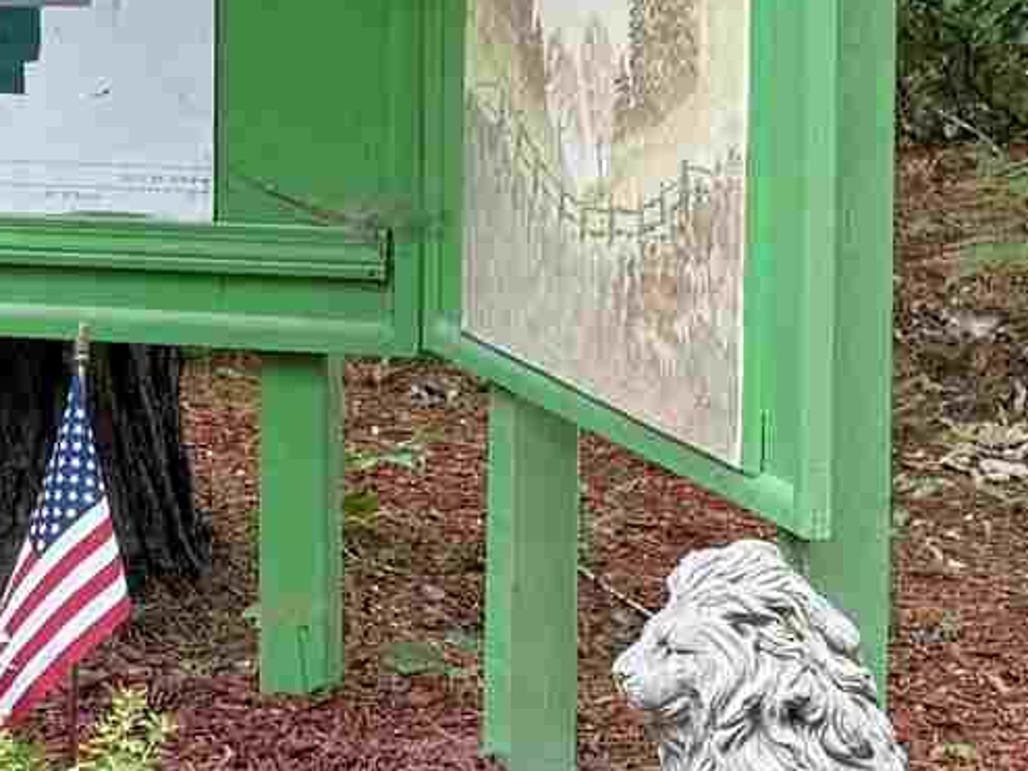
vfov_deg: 9.9
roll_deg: -0.1
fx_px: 4424
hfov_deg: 13.2
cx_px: 245
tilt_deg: -6.5
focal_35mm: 149
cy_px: 210
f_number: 1.78
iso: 125
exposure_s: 1/182
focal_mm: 6.76
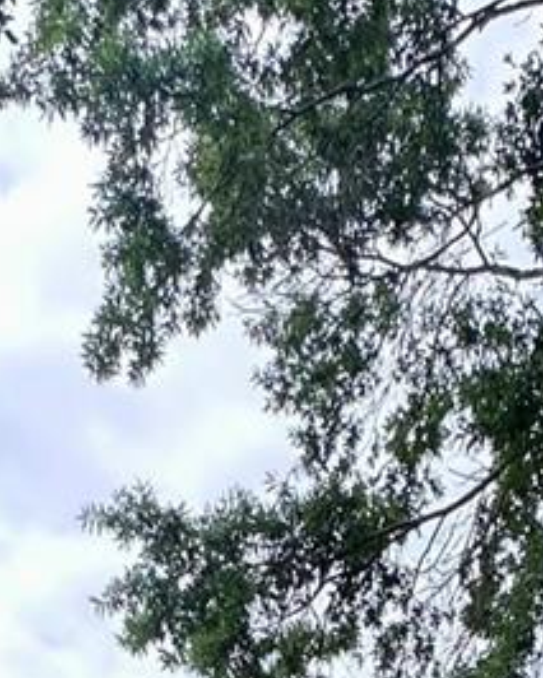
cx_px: 306
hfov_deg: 19.4
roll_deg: -0.9
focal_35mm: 79
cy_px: 1590
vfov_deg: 15.2
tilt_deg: -5.2
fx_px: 1586
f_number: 2.2
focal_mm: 2.22
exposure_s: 1/435
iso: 40
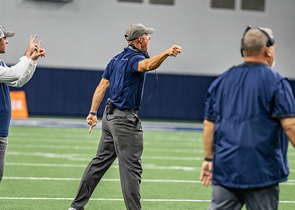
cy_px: 113
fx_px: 2327
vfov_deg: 5.2
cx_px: 145
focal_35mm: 278
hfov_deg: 7.3
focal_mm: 200
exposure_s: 1/1000
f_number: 2.8
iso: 3200
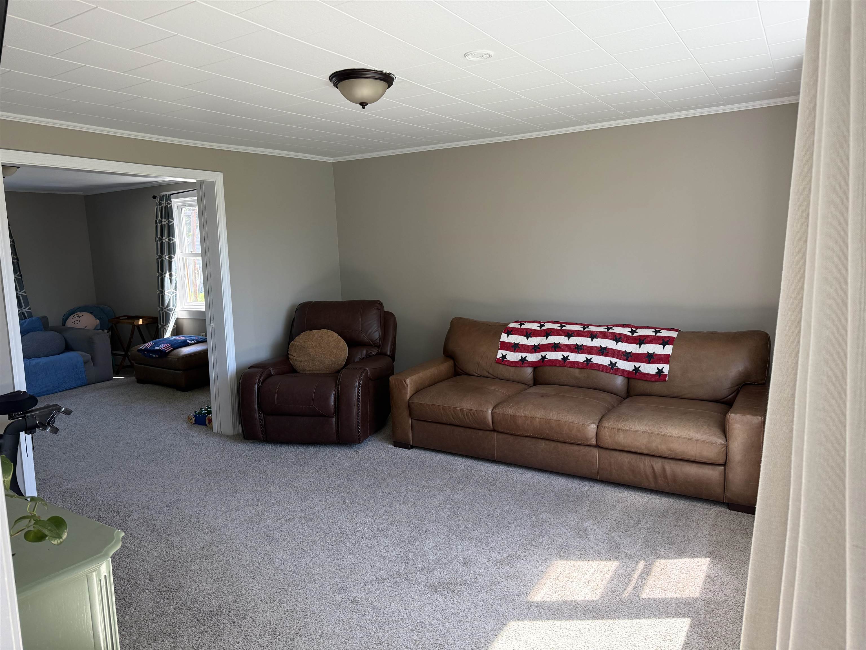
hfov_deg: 71.6
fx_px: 600
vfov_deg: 56.8
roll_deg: +1.5
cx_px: 433
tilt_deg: -7.0
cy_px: 325
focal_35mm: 24
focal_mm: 6.76
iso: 125
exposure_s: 1/243
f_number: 1.78
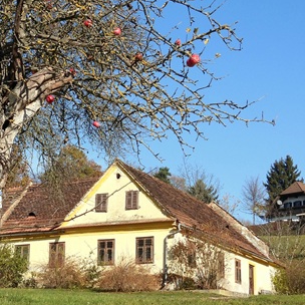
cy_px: 141
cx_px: 12
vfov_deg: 17.4
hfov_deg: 17.1
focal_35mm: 100
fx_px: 997
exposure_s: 1/1250
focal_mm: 7.7
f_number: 3.2
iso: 100
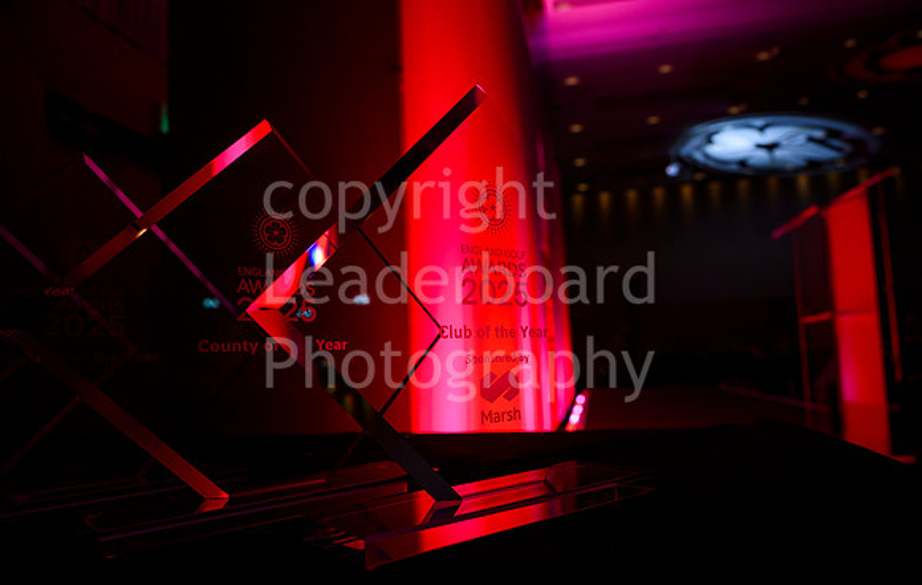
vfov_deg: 49.8
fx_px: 629
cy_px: 314
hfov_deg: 72.5
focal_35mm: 25
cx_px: 472
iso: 1250
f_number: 5.6
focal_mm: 24
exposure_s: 1/100
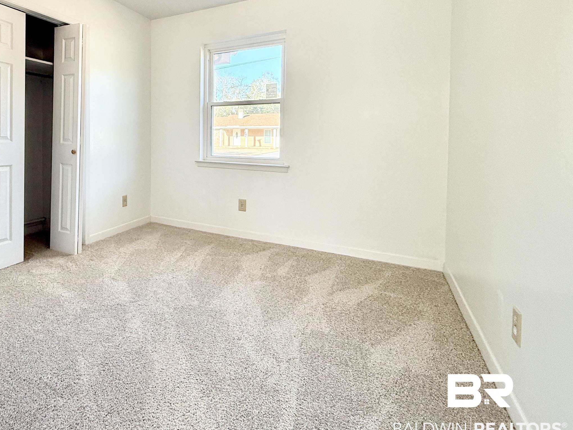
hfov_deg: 74.5
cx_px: 158
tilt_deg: -2.0
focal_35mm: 21
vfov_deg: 62.0
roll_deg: -0.4
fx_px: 348
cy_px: 145
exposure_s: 1/120
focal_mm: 2.22
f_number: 2.2
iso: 200
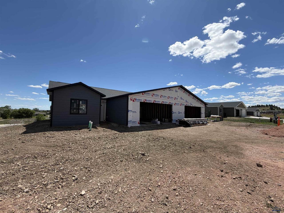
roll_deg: -1.0
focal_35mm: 14
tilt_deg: +2.4
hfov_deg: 102.1
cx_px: 142
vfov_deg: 85.7
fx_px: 115
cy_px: 106
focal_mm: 2.22
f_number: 2.2
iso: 20
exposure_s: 1/1050
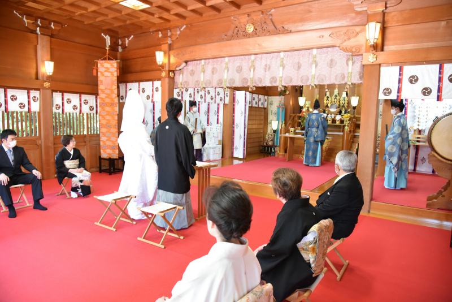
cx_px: 226
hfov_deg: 73.7
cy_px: 151
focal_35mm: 24
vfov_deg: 53.2
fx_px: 301
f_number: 4
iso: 4000
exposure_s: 1/200
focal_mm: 24
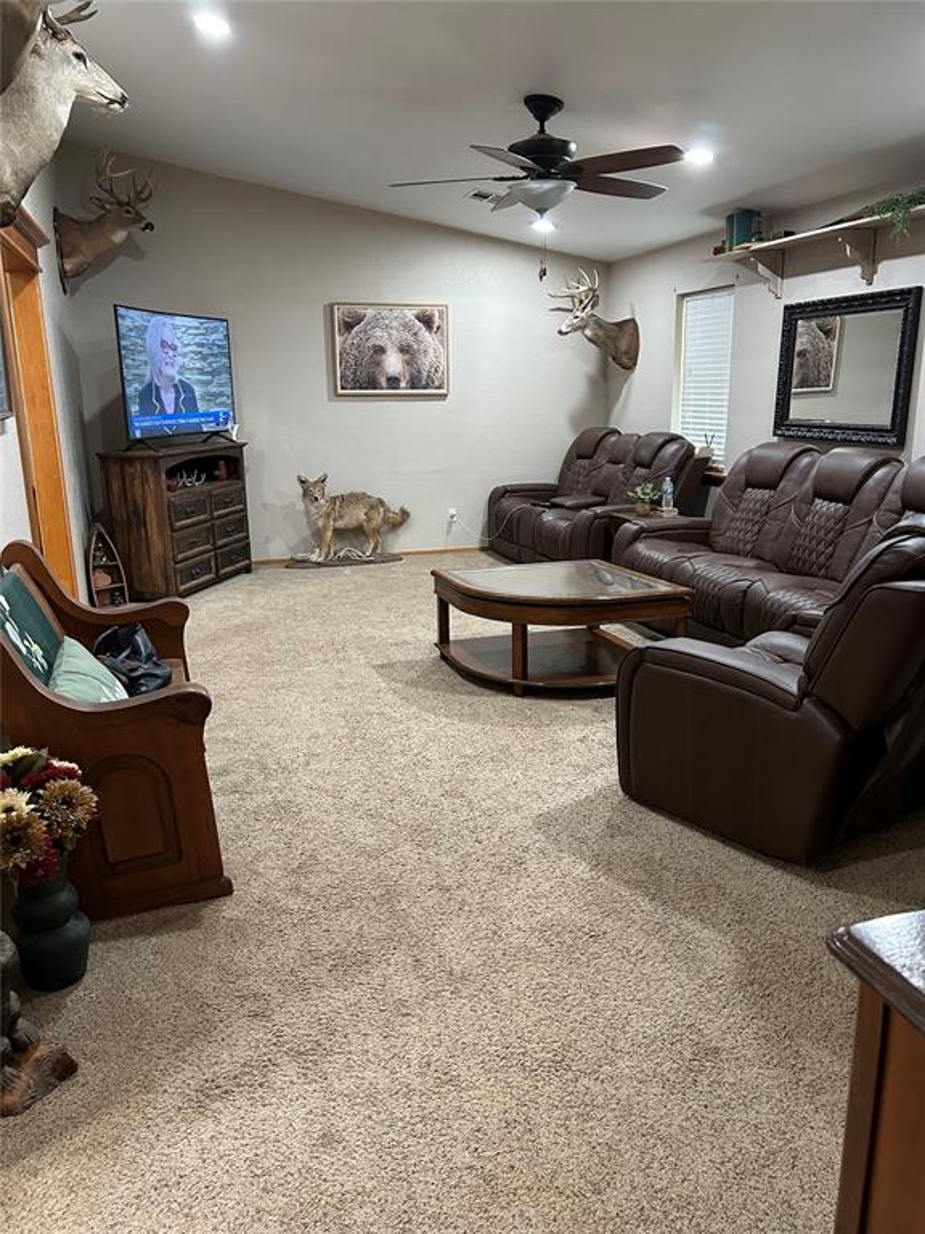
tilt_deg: -14.3
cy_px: 617
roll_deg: +1.4
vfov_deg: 67.3
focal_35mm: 26
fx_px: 926
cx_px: 462
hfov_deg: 53.1
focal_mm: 5.7
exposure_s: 1/60
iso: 320
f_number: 1.5
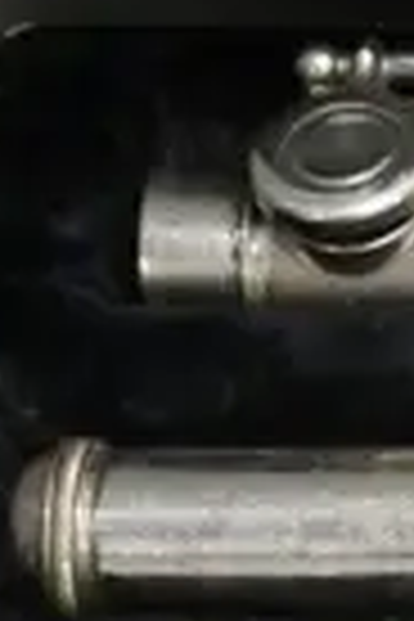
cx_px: 1858
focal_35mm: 385
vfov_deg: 5.3
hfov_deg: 3.4
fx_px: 6641
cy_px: 4
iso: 3200
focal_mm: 25
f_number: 5.6
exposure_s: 1/125
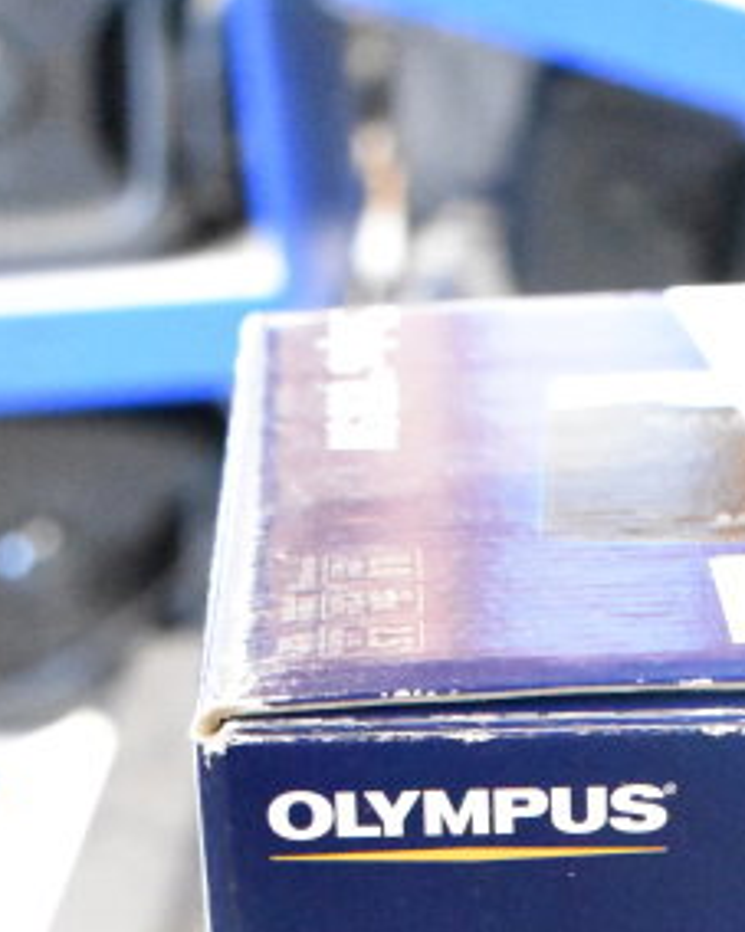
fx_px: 3627
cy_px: 1255
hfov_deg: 11.6
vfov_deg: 14.0
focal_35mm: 132
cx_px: 824
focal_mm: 29
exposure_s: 1/50
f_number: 4.2
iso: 14400
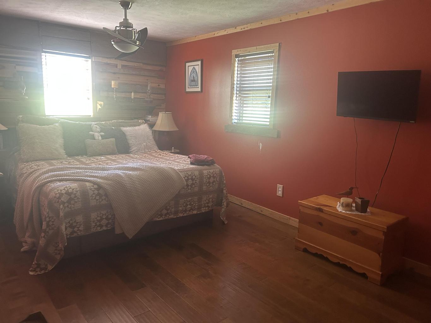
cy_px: 162
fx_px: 324
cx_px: 216
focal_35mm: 26
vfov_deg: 53.1
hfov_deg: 67.3
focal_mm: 5.7
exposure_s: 1/60
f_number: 1.5
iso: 320
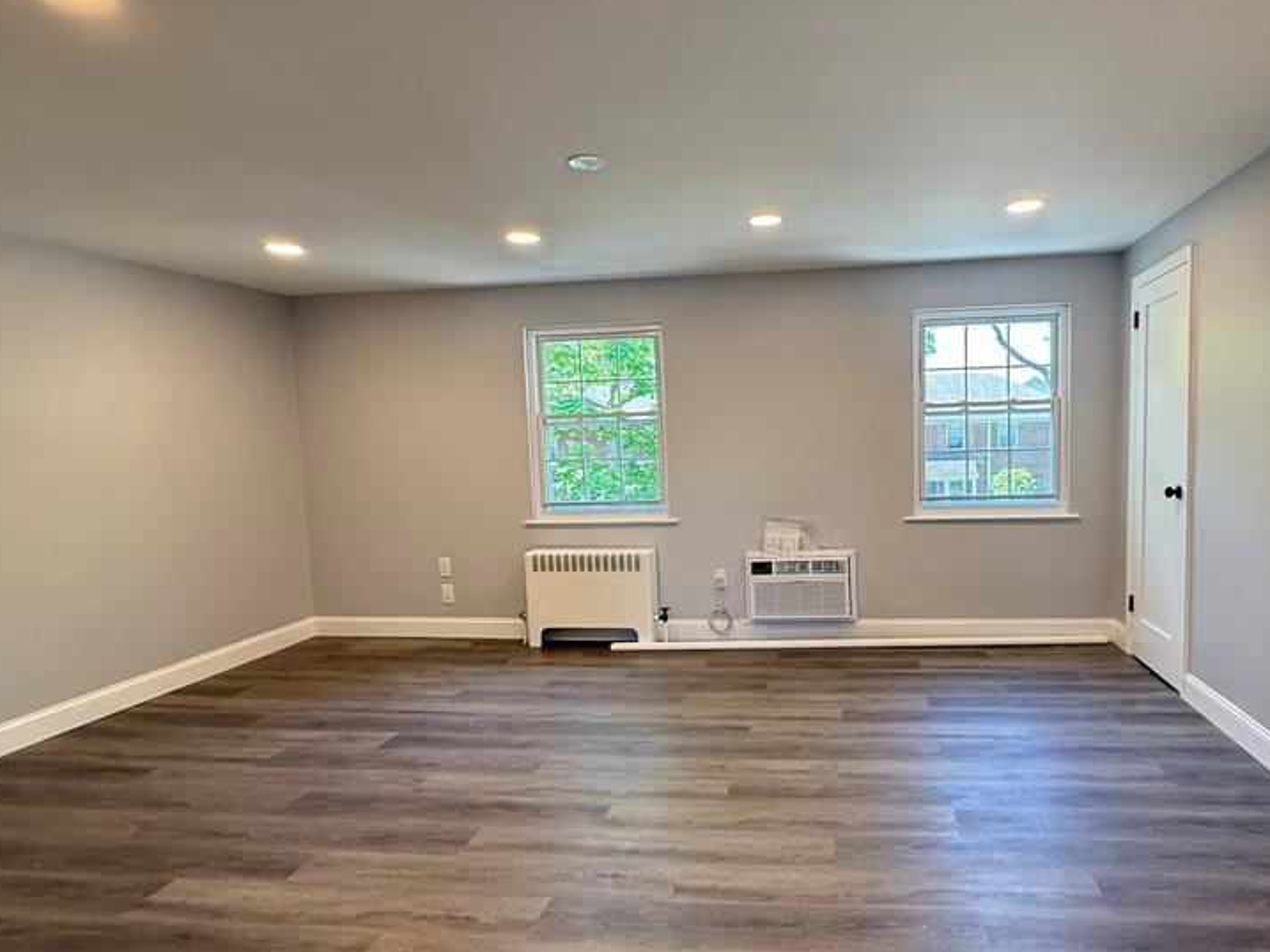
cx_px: 781
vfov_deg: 65.9
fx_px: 734
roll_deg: +2.0
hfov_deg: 80.5
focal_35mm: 20
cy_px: 501
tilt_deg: -3.9
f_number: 2.2
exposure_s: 1/120
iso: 250
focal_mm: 2.22
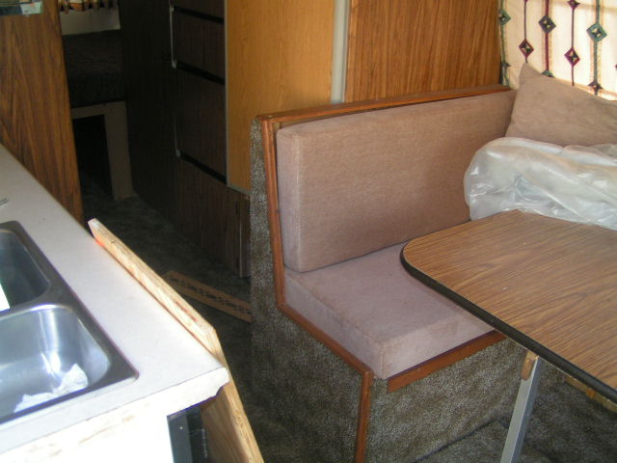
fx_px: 677
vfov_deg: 37.7
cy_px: 232
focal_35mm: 38
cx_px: 308
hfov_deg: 49.0
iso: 100
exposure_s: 1/40
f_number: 2.8
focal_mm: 5.8
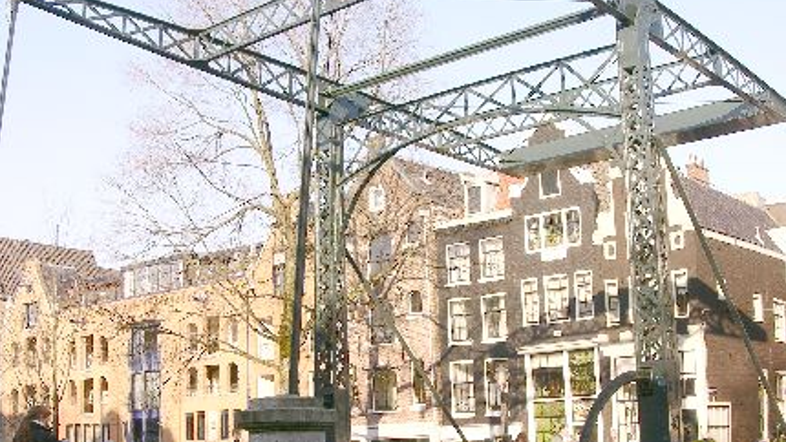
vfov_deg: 22.9
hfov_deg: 39.9
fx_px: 1084
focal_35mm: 52
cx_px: 400
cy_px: 304
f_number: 6.3
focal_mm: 8.9
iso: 50
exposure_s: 1/91.2
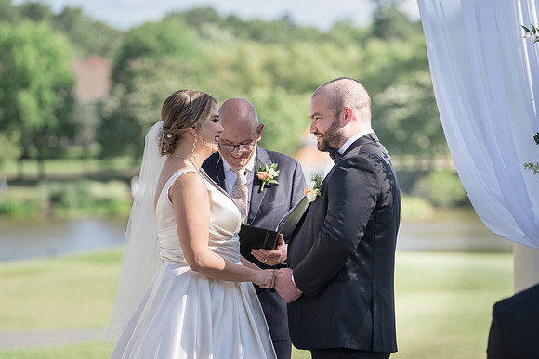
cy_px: 178
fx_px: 2754
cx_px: 272
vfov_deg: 7.5
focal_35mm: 184
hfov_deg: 11.2
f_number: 4
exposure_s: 1/500
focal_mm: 179
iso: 100
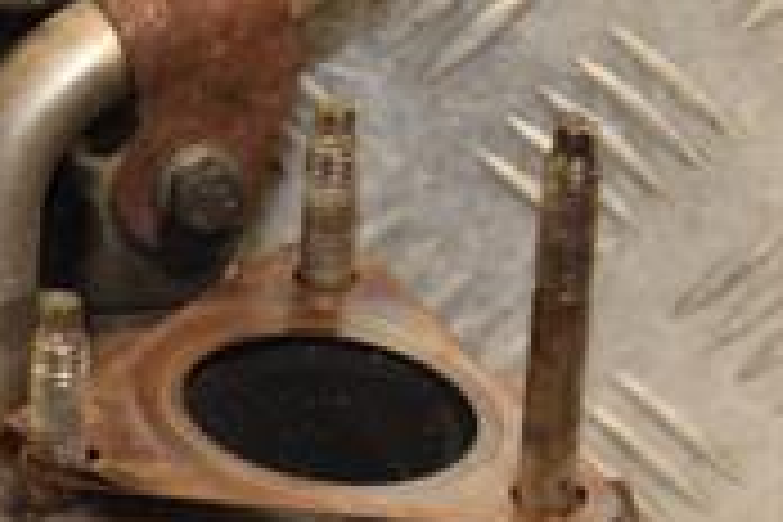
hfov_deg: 6.8
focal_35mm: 300
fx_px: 6524
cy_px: 459
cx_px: -63
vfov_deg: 4.6
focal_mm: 58
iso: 800
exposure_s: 1/160
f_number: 5
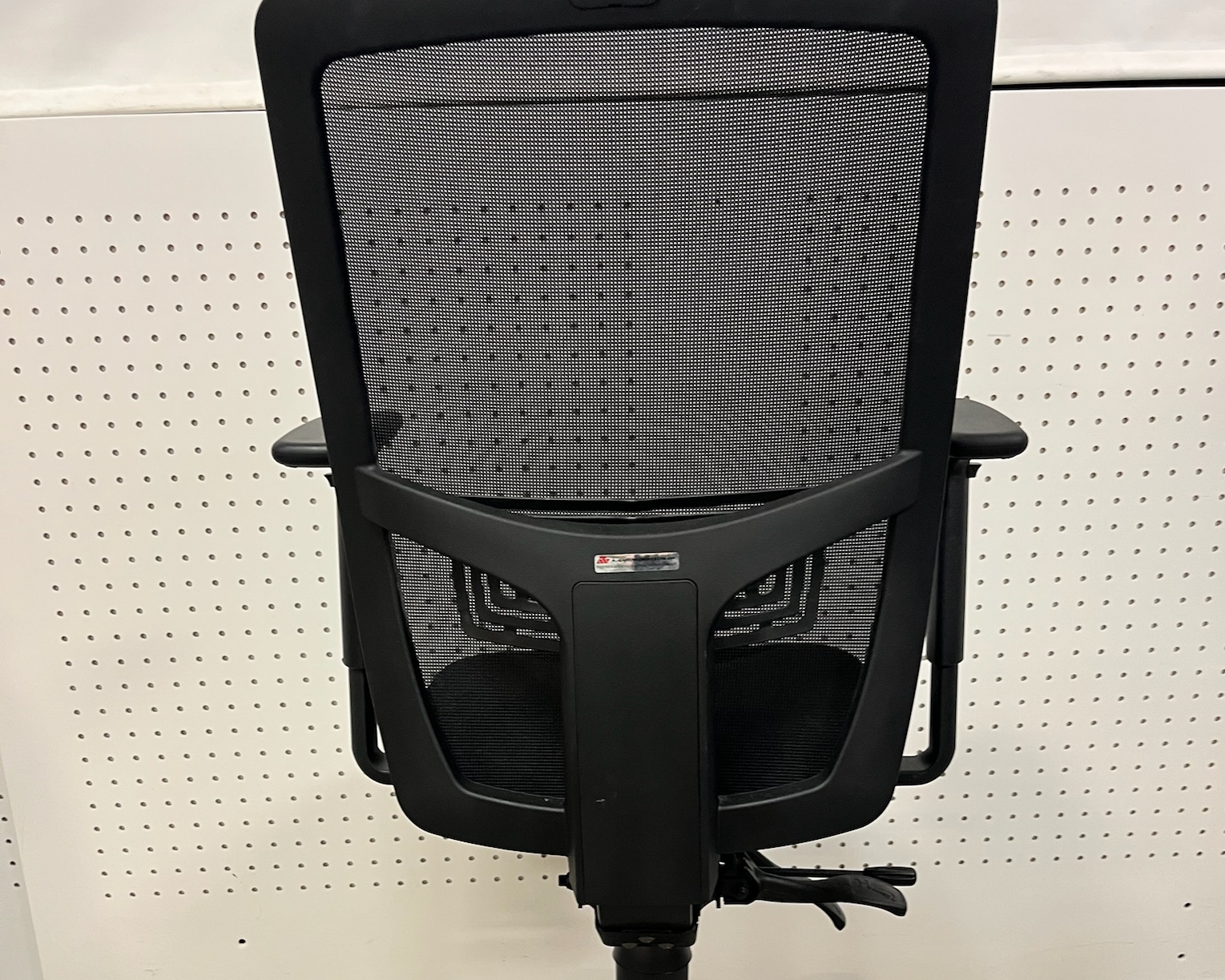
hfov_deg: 52.8
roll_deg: +1.2
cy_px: 682
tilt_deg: -19.0
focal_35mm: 34
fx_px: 1233
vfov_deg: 42.5
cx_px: 615
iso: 160
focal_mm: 5.1
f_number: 1.6
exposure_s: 1/50
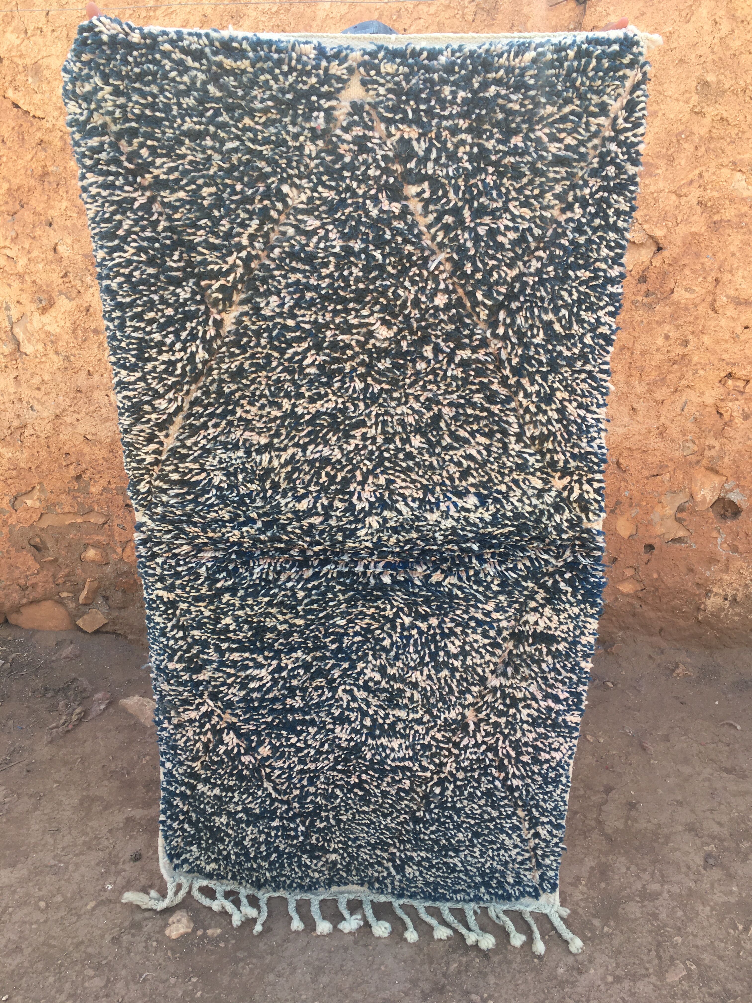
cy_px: 502
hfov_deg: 48.2
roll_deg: -0.1
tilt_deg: -14.1
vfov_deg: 61.7
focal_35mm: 29
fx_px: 840
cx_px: 376
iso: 25
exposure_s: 1/234
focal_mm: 4.15
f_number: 2.2
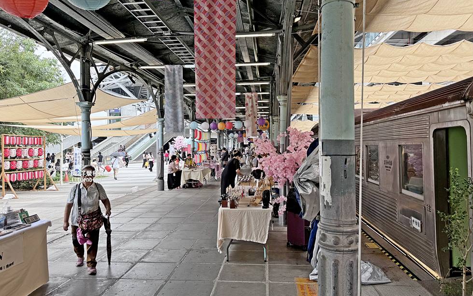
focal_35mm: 26
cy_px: 140
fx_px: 335
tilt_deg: +2.0
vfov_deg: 47.6
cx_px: 234
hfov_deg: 70.4
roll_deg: +1.7
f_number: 1.78
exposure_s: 1/671
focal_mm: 6.76
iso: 80
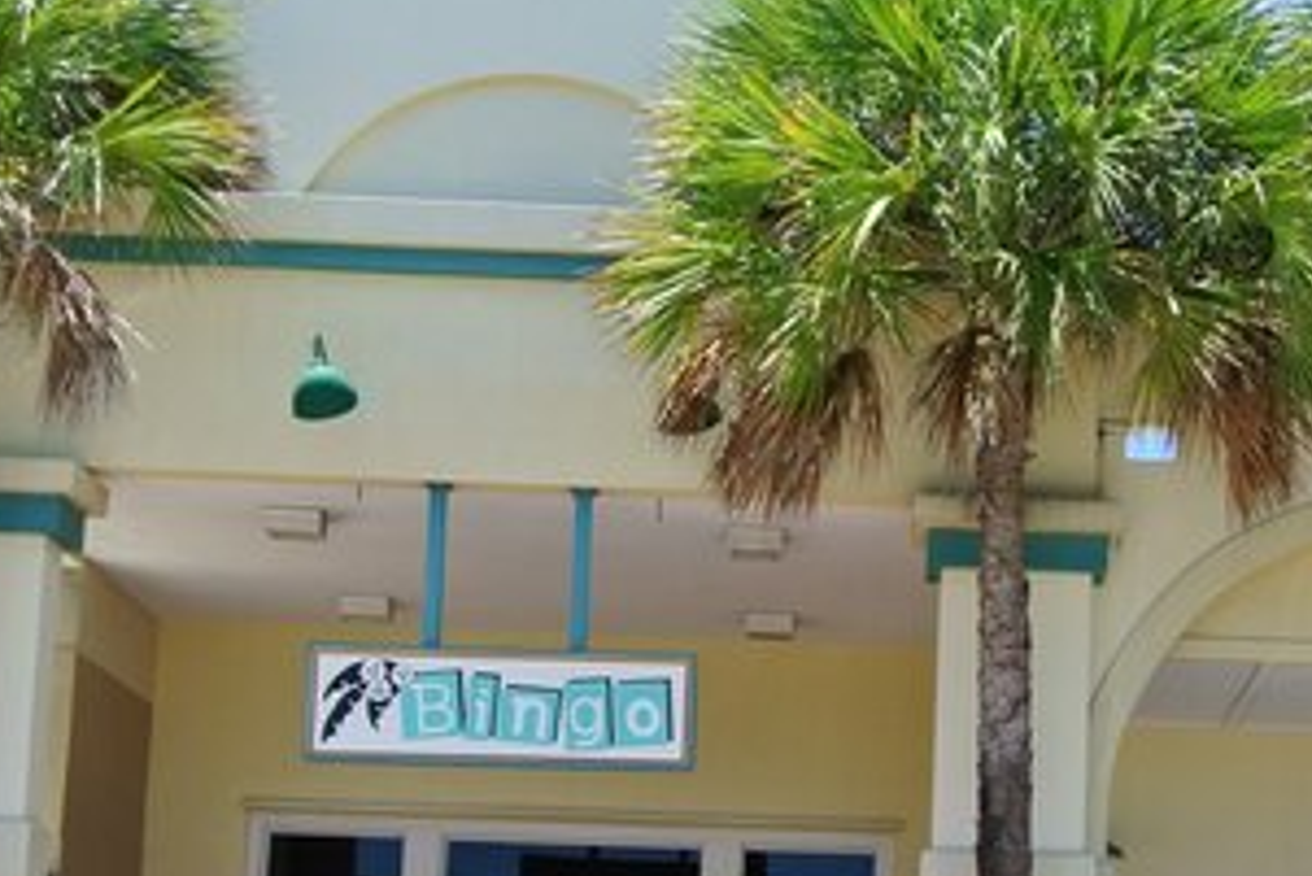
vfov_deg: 16.3
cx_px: 1186
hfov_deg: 23.8
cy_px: 763
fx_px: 3026
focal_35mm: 83
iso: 100
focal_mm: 14.5
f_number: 4.5
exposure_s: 1/400
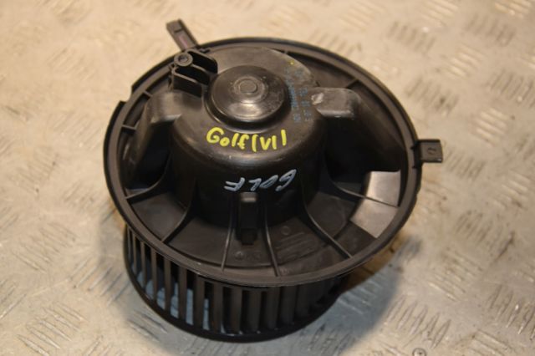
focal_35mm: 75
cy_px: 178
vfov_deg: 18.2
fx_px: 1114
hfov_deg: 27.0
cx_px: 268
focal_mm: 50
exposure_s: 1/200
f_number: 5
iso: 800
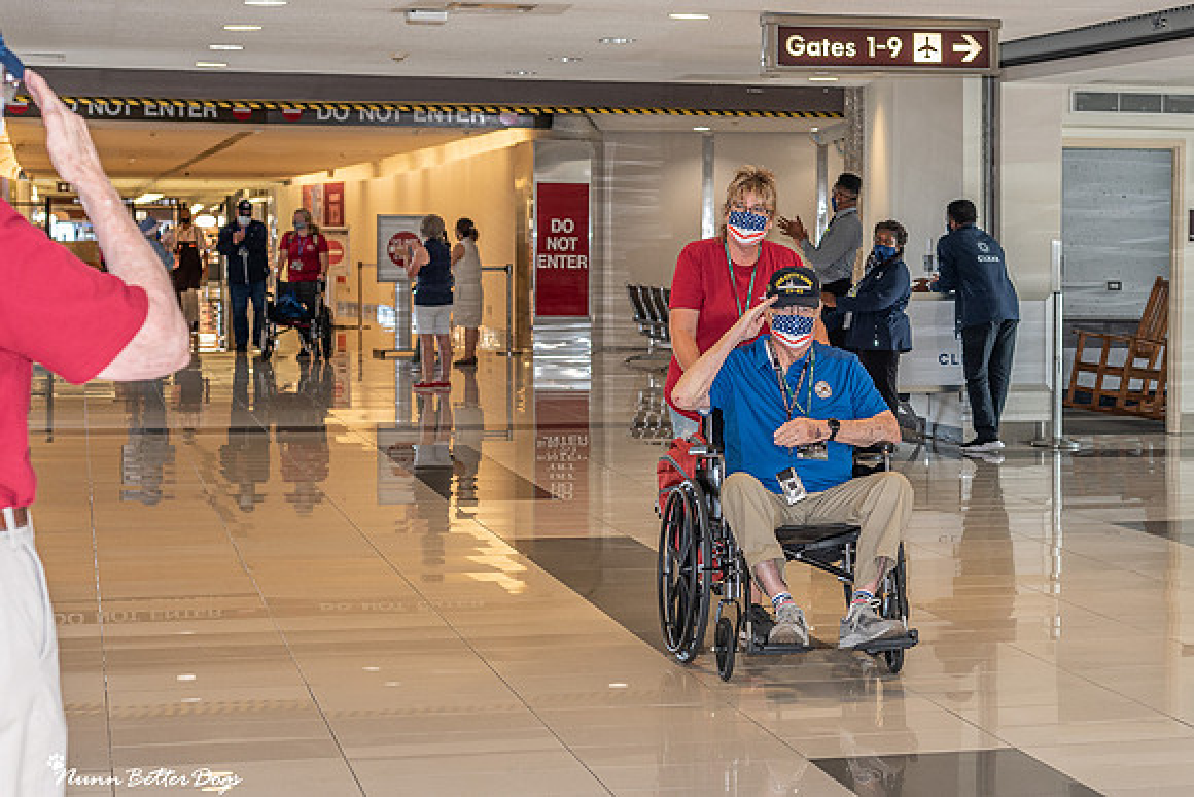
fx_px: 2605
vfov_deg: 17.4
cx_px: 866
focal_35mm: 79
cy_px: 426
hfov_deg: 25.6
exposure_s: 1/100
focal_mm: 50
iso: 640
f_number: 4.5
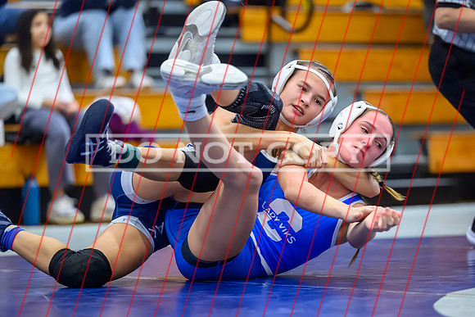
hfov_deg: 11.6
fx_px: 2331
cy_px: 183
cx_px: 276
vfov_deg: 7.8
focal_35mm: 177
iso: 10000
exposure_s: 1/640
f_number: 2.8
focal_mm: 150
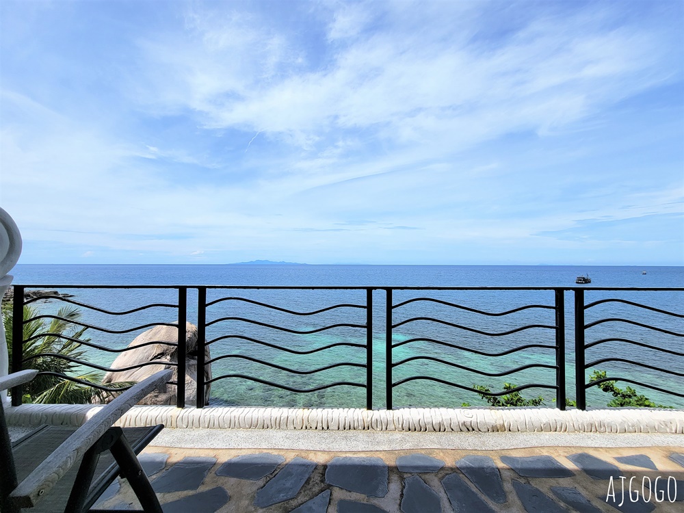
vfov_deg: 89.9
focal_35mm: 13
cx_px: 342
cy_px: 256
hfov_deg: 106.2
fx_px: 257
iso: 50
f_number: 2.2
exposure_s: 1/2760
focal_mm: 2.2
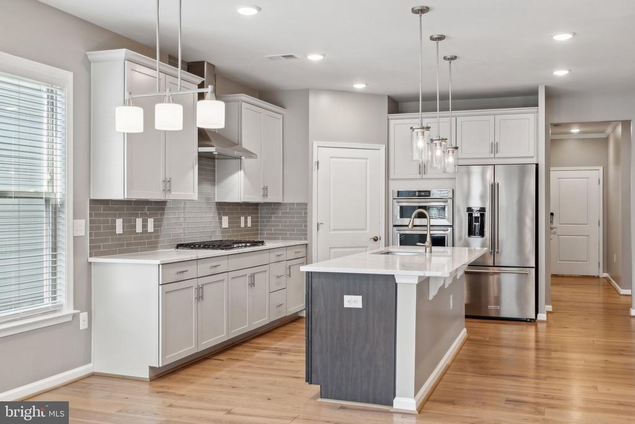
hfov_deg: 55.1
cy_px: 212
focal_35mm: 34
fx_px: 609
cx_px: 318
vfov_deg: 38.4
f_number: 6.3
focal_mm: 34.5
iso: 125
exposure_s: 1/10
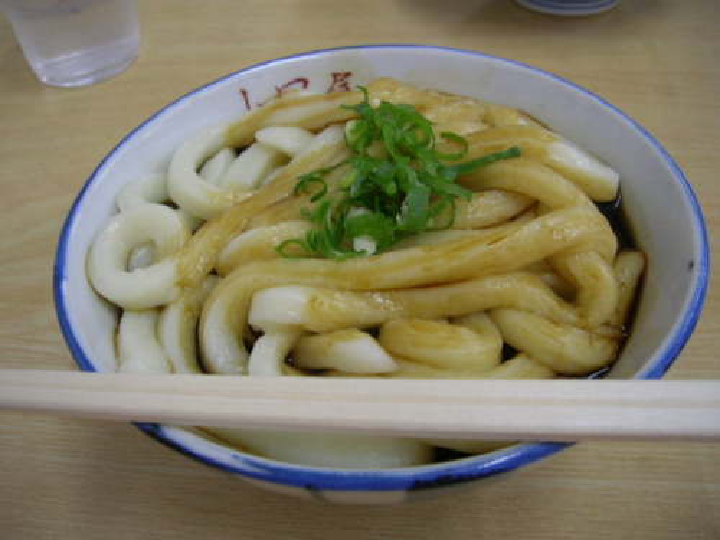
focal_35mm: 34
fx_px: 707
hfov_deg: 54.0
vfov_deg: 41.8
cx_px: 360
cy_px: 270
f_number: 2.9
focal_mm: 5.7
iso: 50
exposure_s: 1/7.2
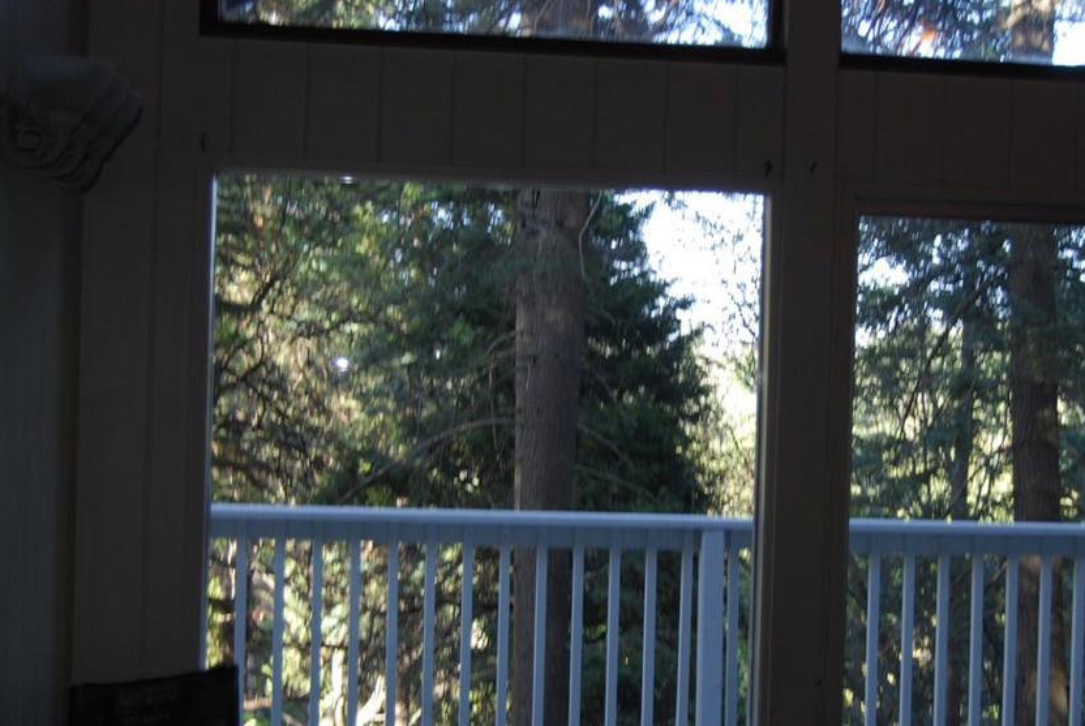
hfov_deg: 31.1
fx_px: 1950
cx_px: 588
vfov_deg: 21.1
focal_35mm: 65
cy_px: 427
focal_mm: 35
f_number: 4.8
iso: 200
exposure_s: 1/60
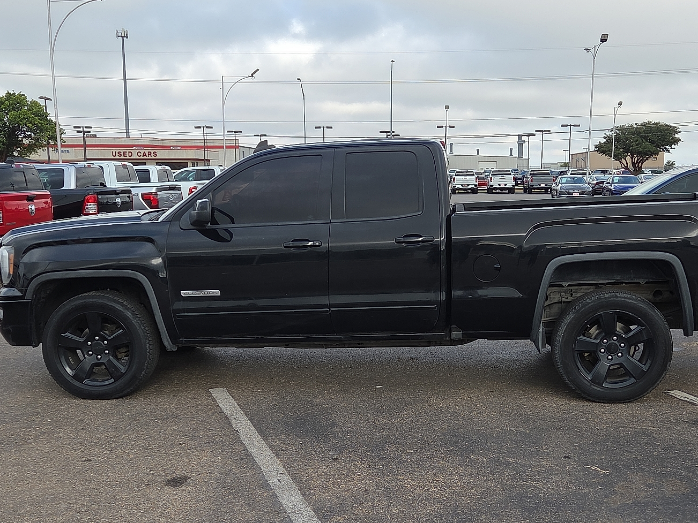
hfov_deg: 43.8
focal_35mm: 43
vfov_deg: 33.6
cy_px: 296
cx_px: 389
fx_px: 867
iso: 76
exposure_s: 1/2000
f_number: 1.8
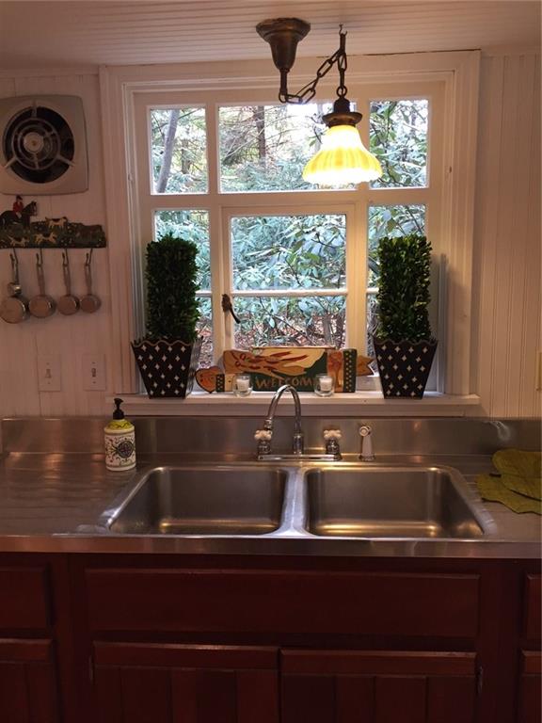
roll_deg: +0.9
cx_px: 271
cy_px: 362
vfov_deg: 61.7
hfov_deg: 48.2
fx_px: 605
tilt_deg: -7.1
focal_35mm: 29
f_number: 2.2
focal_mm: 4.15
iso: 50
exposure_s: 1/30
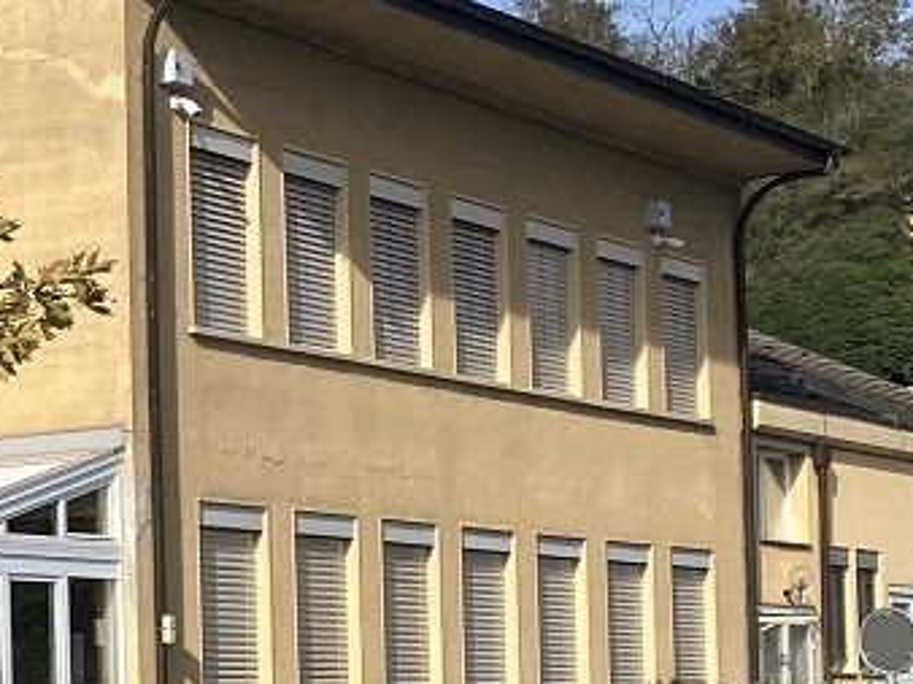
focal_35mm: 117
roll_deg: +0.6
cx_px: -878
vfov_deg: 12.5
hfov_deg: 14.3
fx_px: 3084
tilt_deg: +2.7
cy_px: 718
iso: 32
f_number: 1.8
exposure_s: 1/1799
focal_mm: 3.99
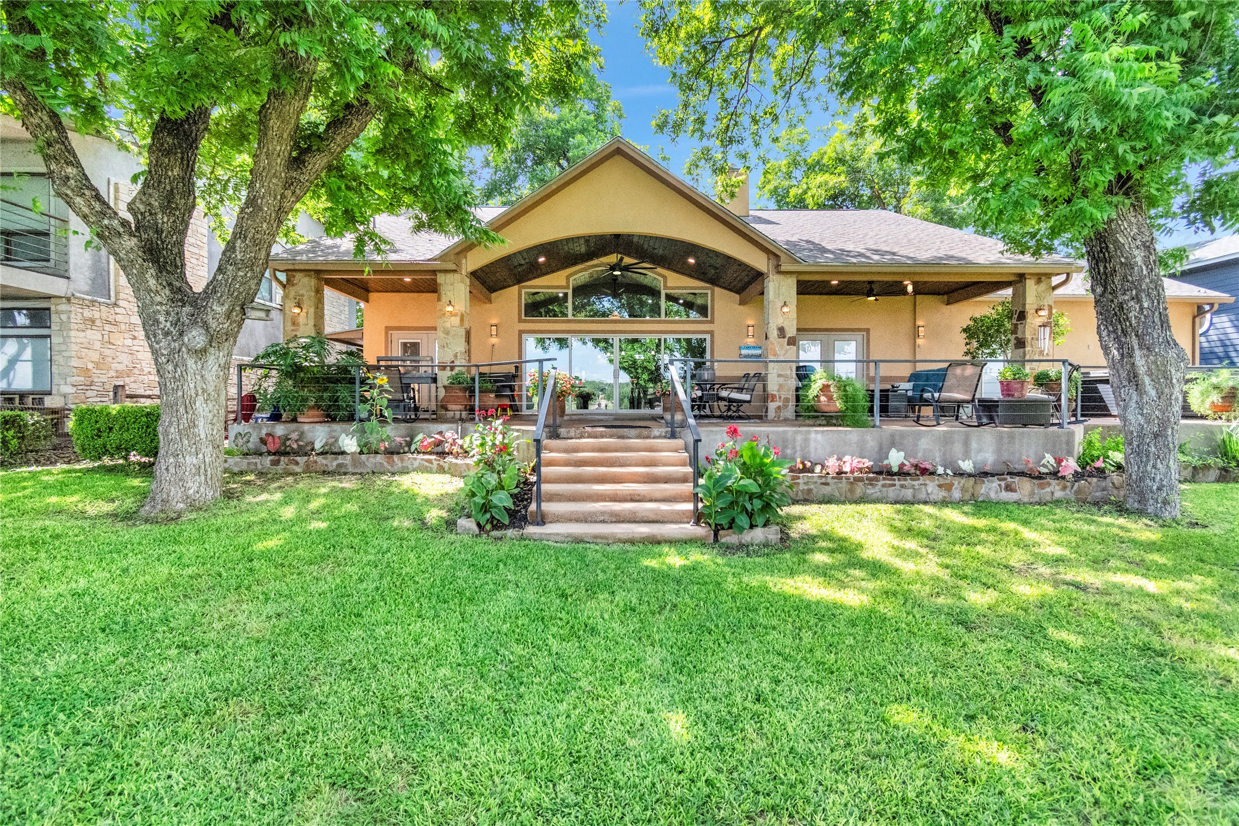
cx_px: 620
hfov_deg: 100.4
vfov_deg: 77.3
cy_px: 413
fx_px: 516
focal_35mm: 15
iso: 2500
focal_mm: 10
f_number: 4.5
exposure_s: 1/2000
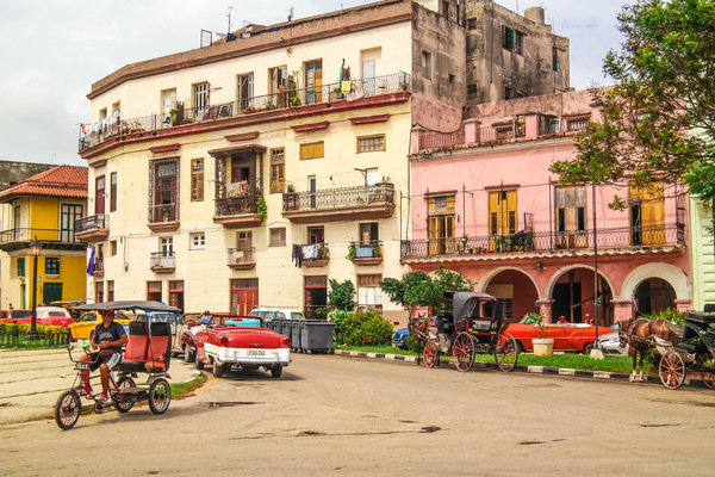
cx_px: 358
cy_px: 238
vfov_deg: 25.5
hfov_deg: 37.5
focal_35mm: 53
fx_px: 1053
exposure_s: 1/180
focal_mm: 35
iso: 100
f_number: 11
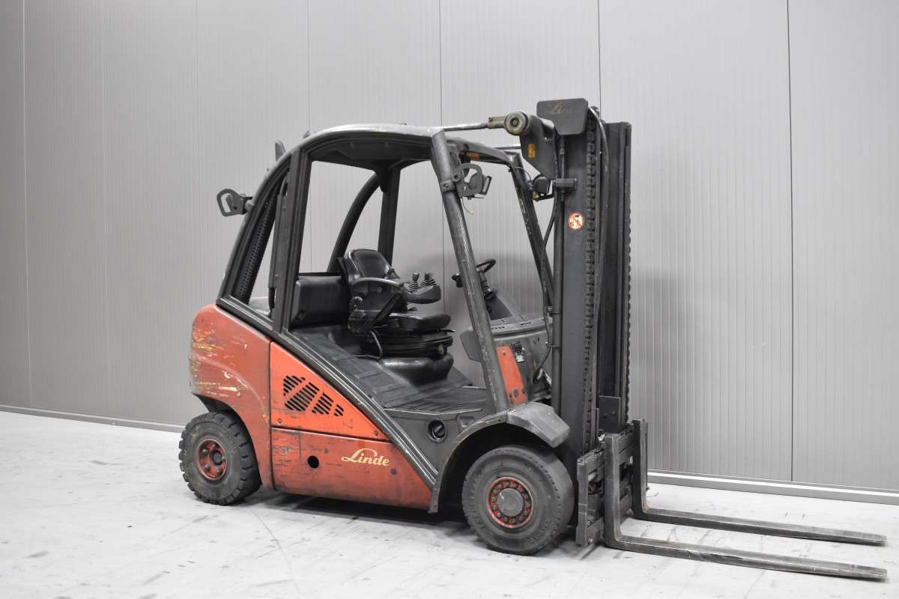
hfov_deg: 57.2
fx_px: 824
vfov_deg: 40.0
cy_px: 300
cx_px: 450
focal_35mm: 33
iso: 1600
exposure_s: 1/25
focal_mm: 22
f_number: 4.5
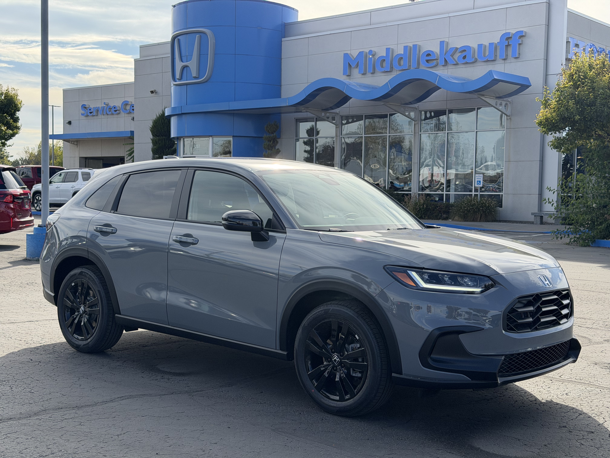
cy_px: 229
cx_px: 305
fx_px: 846
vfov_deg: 30.3
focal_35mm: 48
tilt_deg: -3.0
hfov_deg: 39.7
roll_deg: -0.8
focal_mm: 6.76
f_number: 1.78
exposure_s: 1/2494
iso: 80
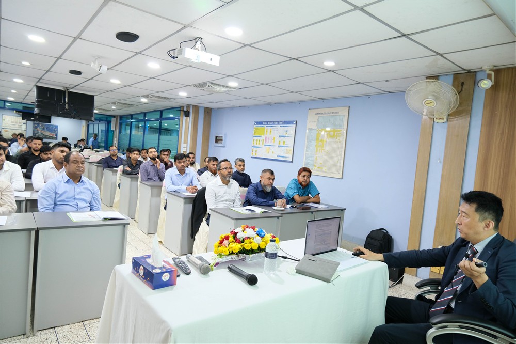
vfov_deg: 55.1
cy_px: 172
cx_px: 258
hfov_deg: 76.1
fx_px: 330
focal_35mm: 23
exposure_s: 1/30
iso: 1600
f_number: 3.5
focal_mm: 15
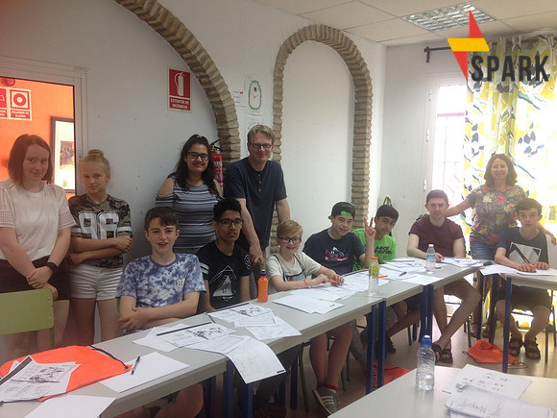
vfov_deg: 42.9
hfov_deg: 55.4
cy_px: 209
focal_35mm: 33
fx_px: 531
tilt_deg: -6.1
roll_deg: -1.6
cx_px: 278
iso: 64
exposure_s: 1/50
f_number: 2.4
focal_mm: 4.12
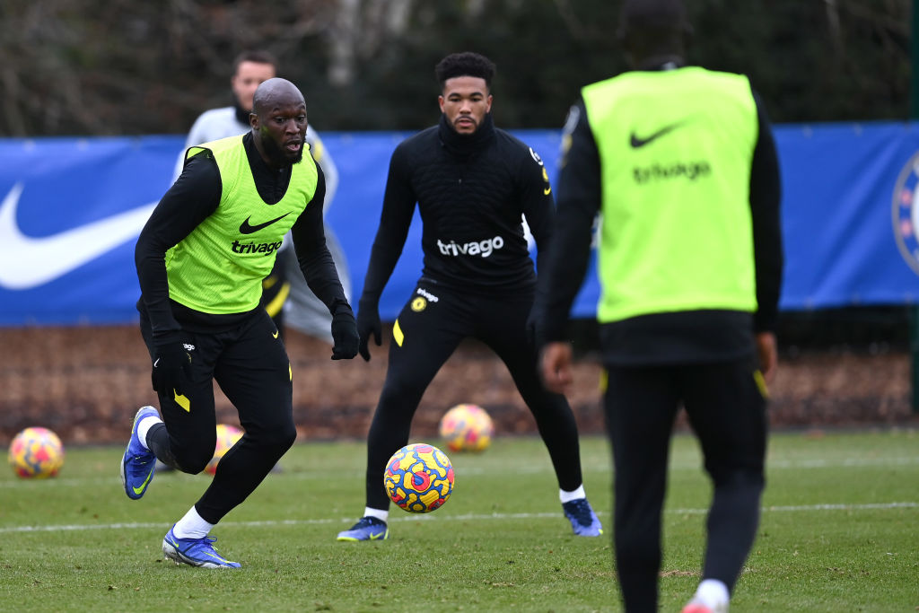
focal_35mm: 400
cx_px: 460
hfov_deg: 5.2
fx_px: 10212
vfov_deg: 3.4
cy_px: 306
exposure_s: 1/1600
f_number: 3.2
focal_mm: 400
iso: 1250
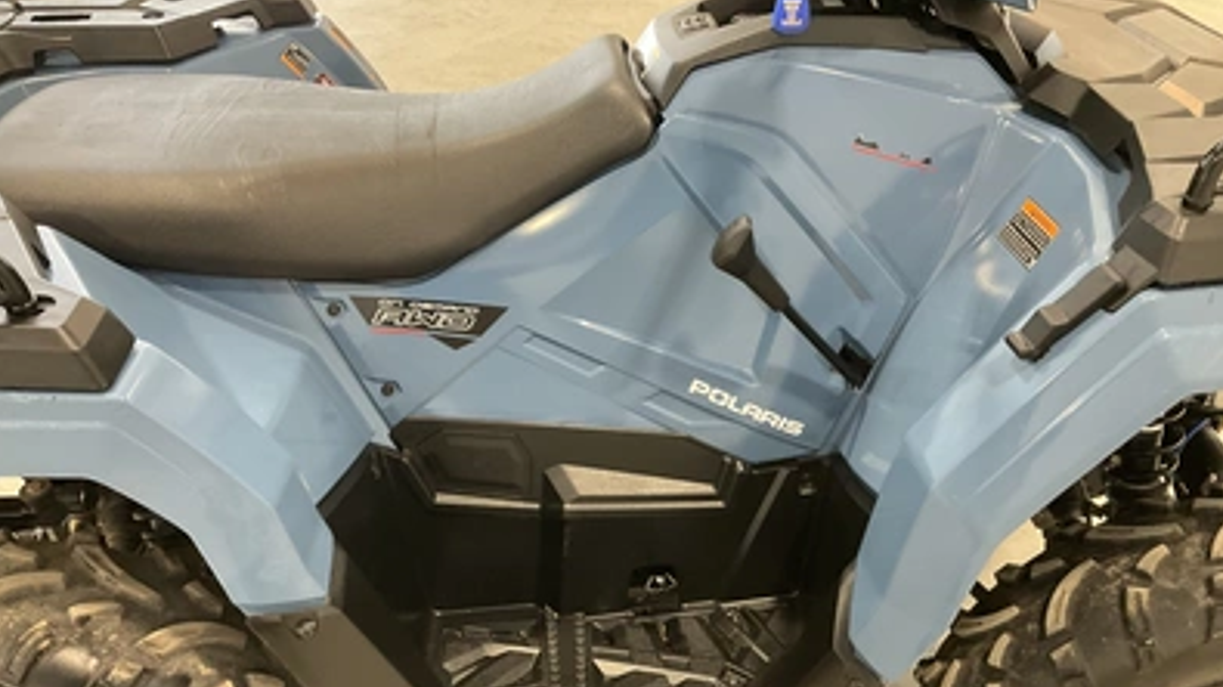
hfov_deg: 61.0
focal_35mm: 32
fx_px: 1038
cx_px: 610
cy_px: 427
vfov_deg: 36.5
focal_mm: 3
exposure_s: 1/60
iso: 160
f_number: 1.8
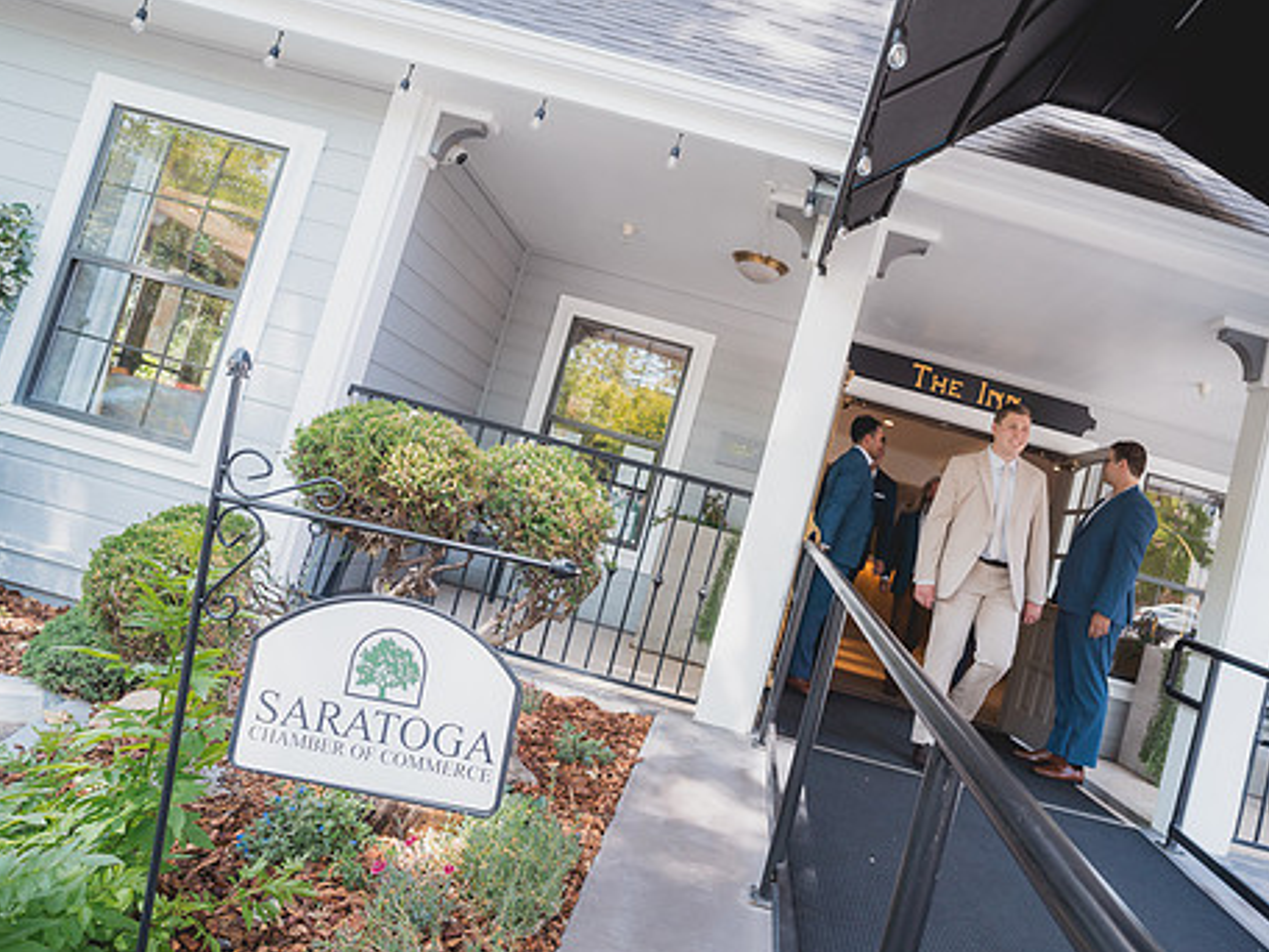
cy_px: 486
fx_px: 807
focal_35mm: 22
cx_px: 763
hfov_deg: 75.5
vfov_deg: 61.1
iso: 200
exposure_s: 1/125
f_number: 3.5
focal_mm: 18
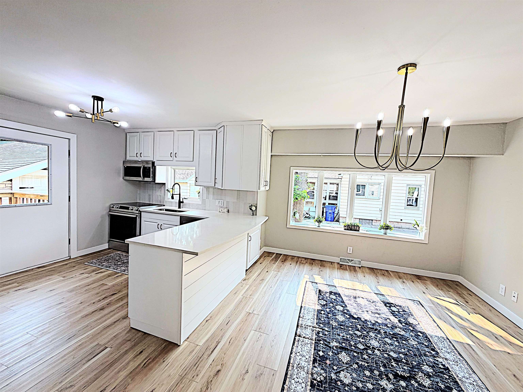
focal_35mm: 14
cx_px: 262
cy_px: 196
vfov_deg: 85.7
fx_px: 212
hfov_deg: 102.1
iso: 50
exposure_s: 1/120
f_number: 2.2
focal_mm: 2.22
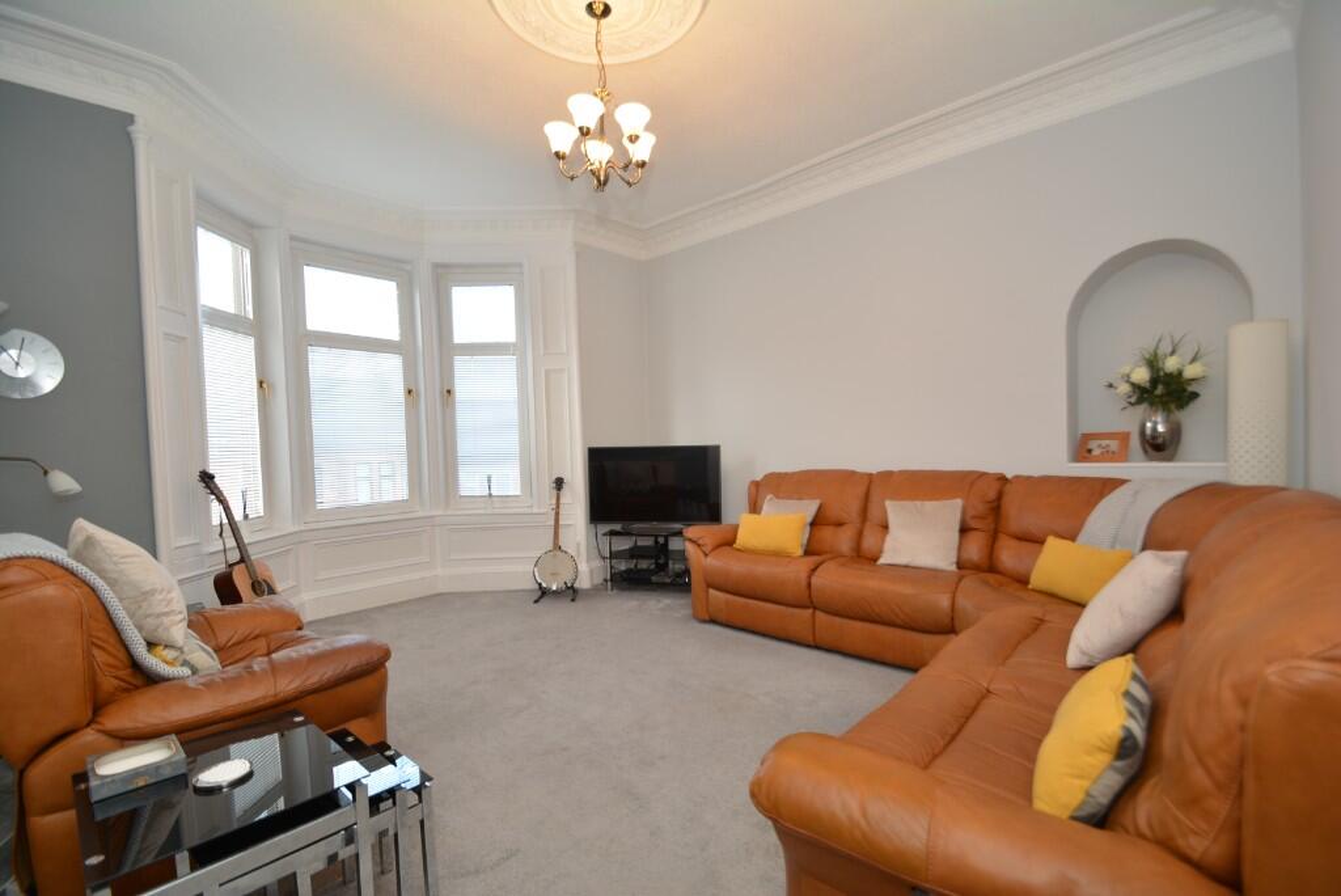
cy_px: 448
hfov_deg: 100.4
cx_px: 670
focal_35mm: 15
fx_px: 559
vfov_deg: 77.4
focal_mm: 10
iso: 100
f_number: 5
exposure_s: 1/15
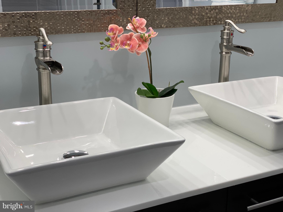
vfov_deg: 28.0
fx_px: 425
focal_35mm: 52
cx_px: 142
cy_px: 106
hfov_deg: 36.8
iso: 50
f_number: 2
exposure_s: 1/120
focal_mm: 6
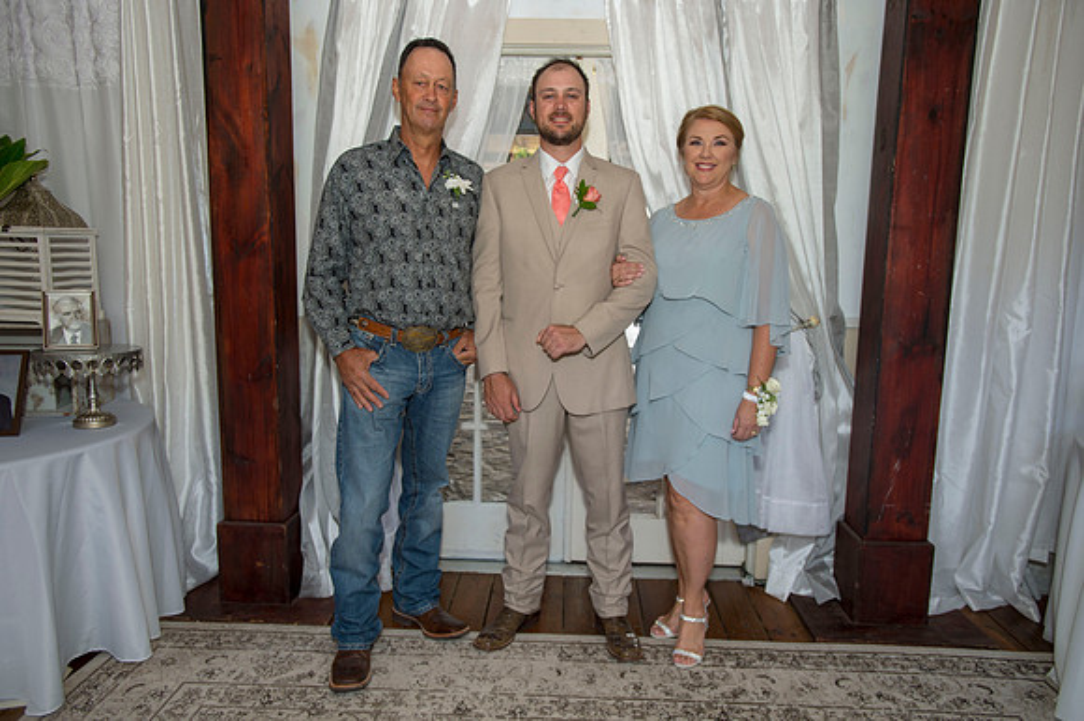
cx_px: 542
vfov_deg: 51.2
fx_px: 752
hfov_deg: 71.5
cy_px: 360
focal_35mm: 25
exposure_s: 1/100
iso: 200
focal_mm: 25
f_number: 3.2
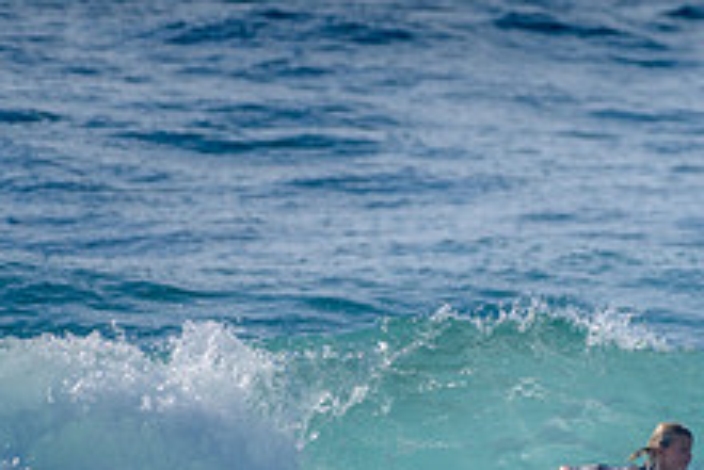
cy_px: 484
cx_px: 654
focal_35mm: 1617
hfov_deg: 1.3
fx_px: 31641
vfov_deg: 0.9
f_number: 5.6
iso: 125
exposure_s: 1/2000
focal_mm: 500
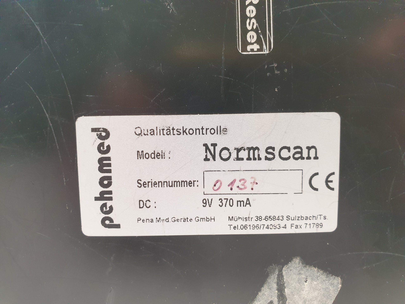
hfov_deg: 67.3
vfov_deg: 53.1
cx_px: 202
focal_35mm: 26
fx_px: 304
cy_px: 152
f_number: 2.4
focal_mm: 4.3
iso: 200
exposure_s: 1/100
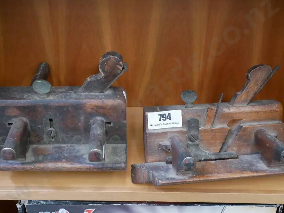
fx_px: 345
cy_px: 102
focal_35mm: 42
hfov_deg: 44.8
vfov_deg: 34.4
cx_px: 142
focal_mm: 18
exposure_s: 1/25
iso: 3200
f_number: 5.6
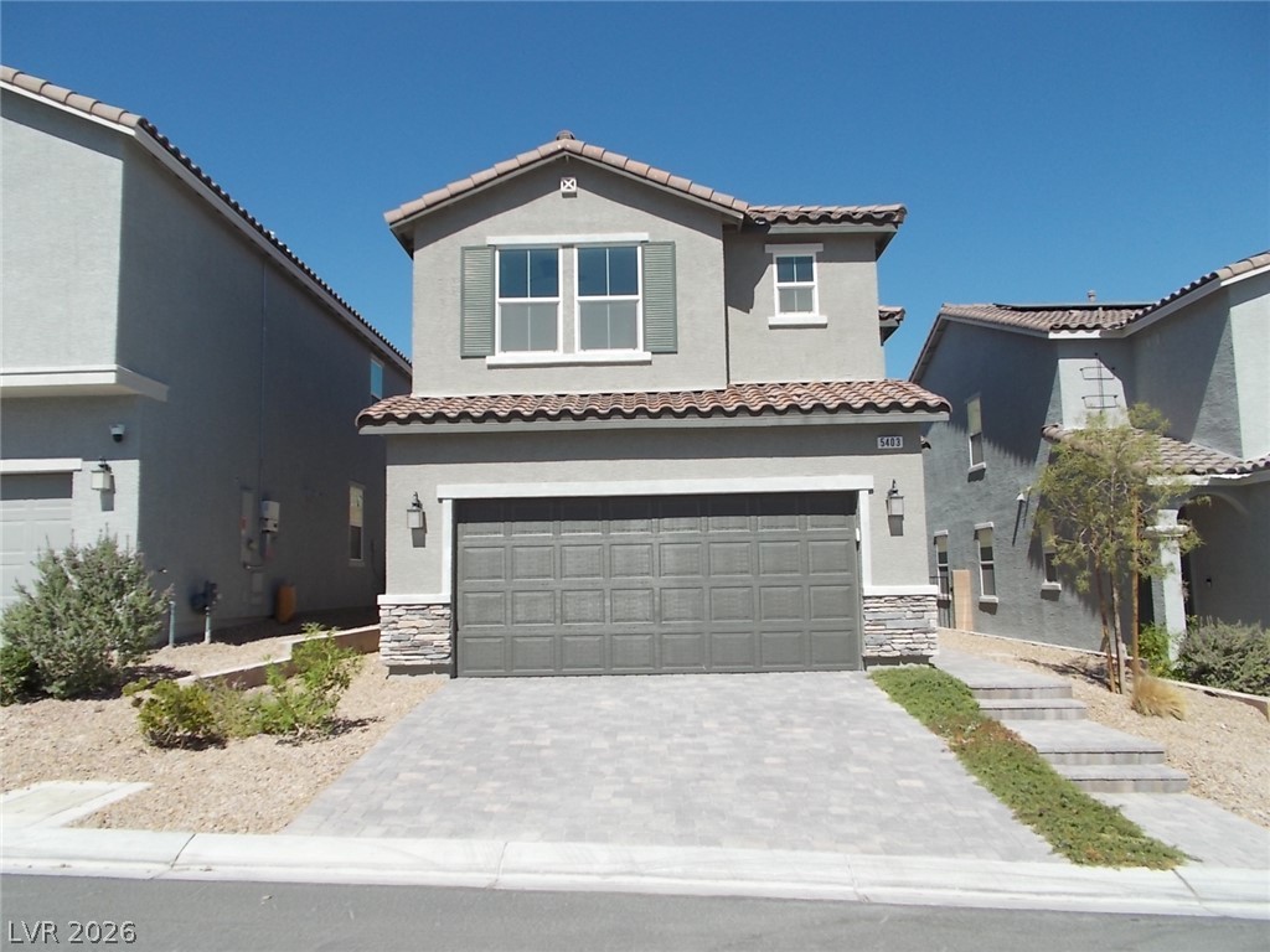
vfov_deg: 53.1
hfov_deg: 67.3
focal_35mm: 26
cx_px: 635
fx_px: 954
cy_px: 476
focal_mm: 4.6
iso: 80
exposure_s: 1/160
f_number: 8
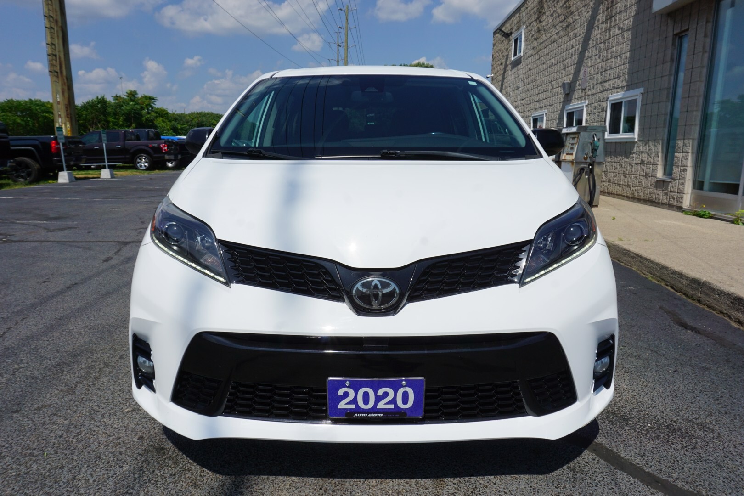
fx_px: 496
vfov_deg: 53.1
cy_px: 248
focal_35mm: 24
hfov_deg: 73.7
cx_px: 372
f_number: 11
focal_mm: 16
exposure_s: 1/400
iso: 100
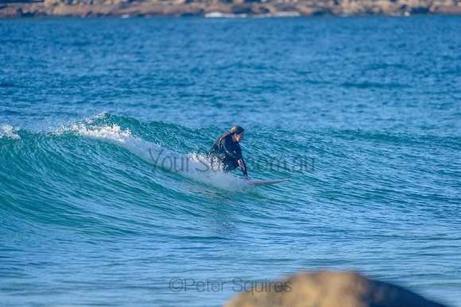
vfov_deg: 2.7
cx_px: 230
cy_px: 154
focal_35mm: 500
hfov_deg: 4.1
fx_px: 6408
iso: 400
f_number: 5.6
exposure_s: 1/2000
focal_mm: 500
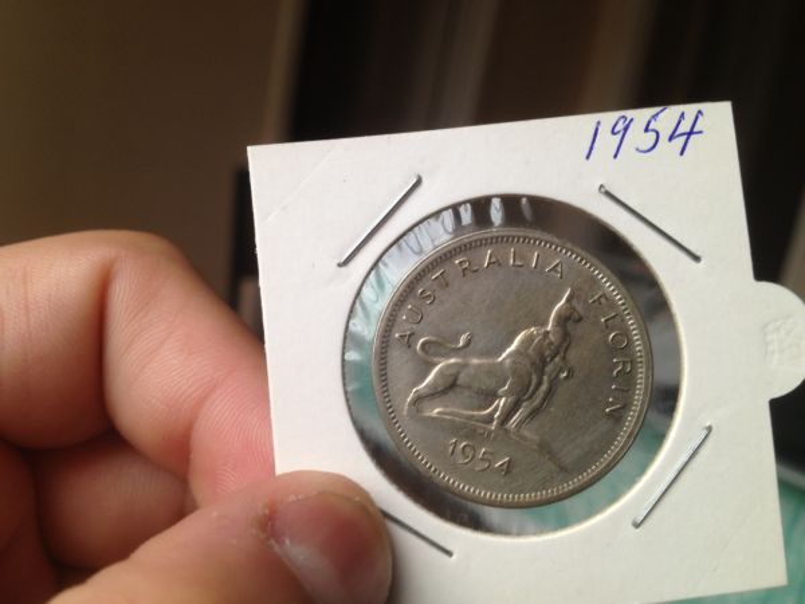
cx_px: 402
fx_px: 814
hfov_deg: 52.6
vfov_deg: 40.7
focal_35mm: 35
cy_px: 302
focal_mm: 4.28
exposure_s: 1/20
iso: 50
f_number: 2.4
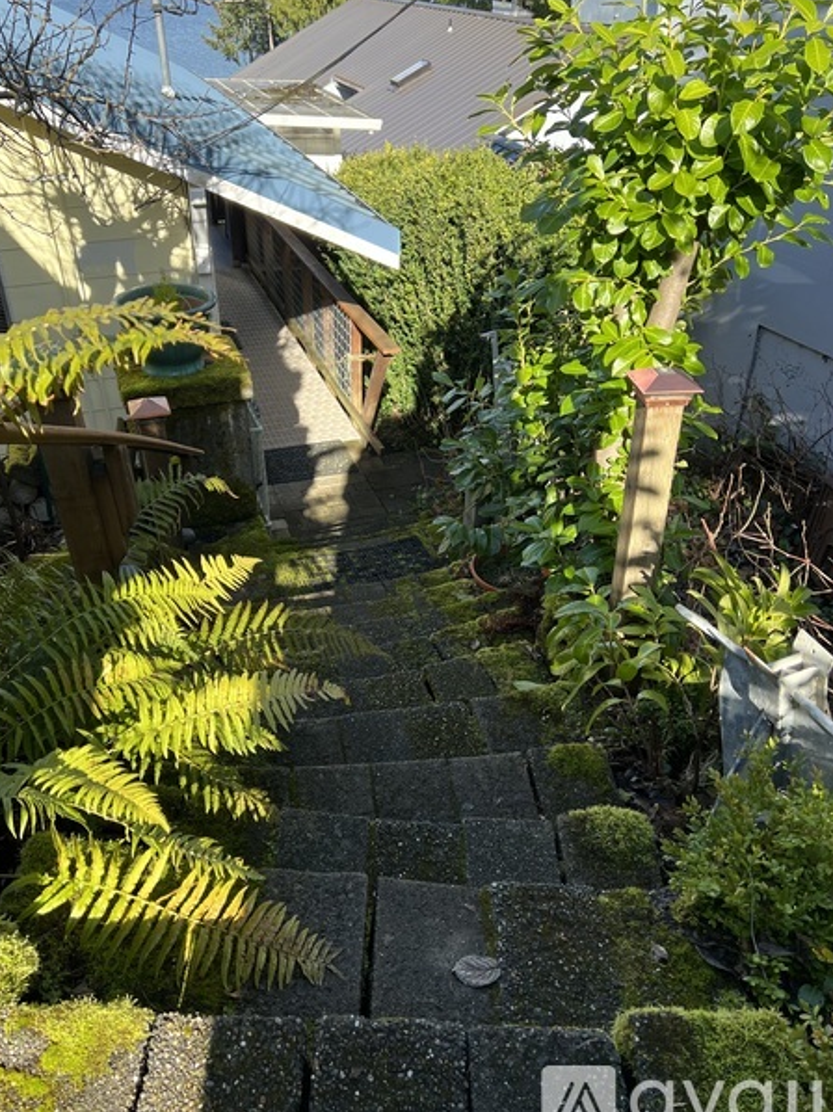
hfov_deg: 48.1
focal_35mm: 29
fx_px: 931
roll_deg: +0.3
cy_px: 520
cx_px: 377
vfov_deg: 61.6
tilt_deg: -28.9
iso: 50
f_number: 1.5
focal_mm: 5.7
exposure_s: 1/924
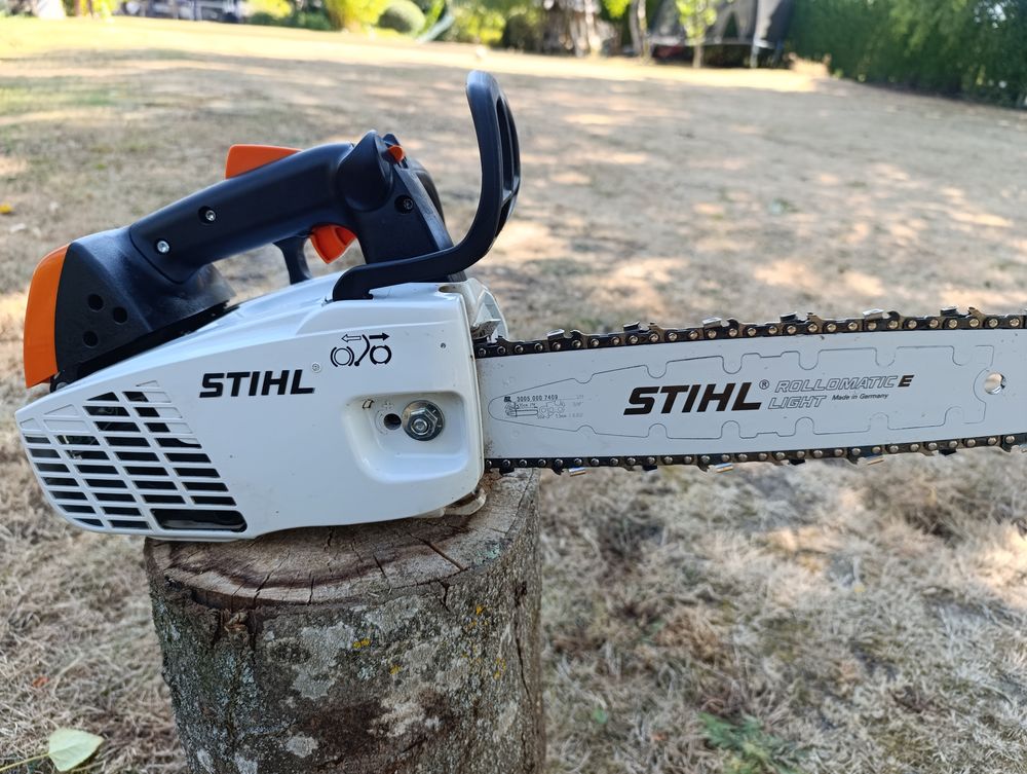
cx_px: 514
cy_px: 387
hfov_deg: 73.8
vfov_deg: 59.0
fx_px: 683
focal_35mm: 23
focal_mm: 6.14
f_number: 1.6
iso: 100
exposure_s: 1/100
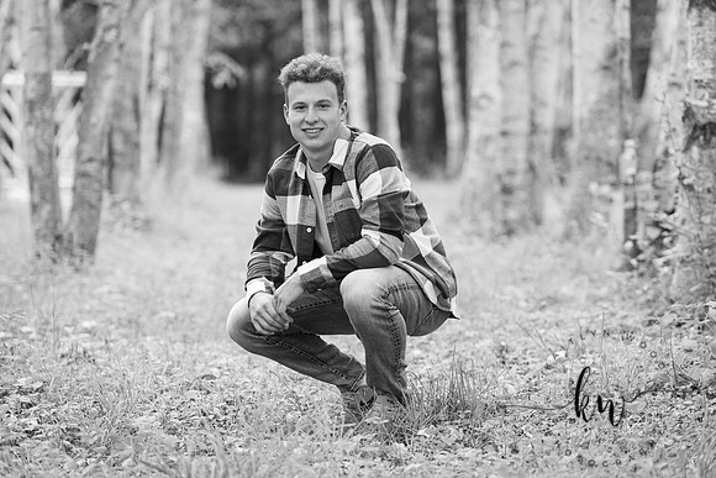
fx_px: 2427
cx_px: 358
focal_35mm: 122
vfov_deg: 11.2
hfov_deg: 16.8
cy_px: 239
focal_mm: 122
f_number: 3.2
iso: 400
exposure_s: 1/200
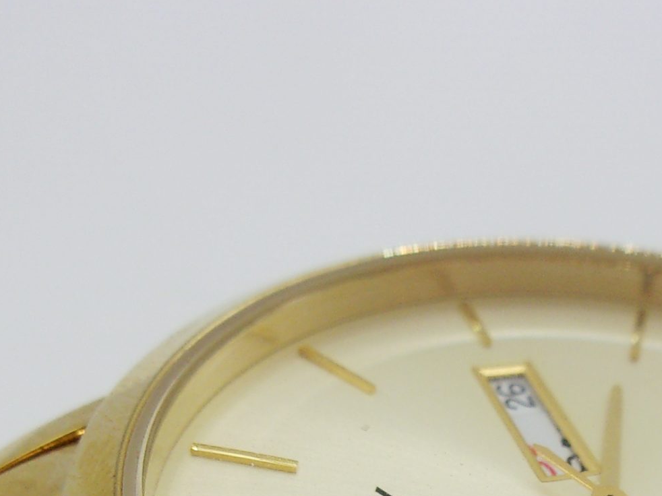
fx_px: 1396
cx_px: 526
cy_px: 634
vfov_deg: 18.8
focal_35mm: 73
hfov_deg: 26.2
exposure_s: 1/170
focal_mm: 5.1
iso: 80
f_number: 3.9
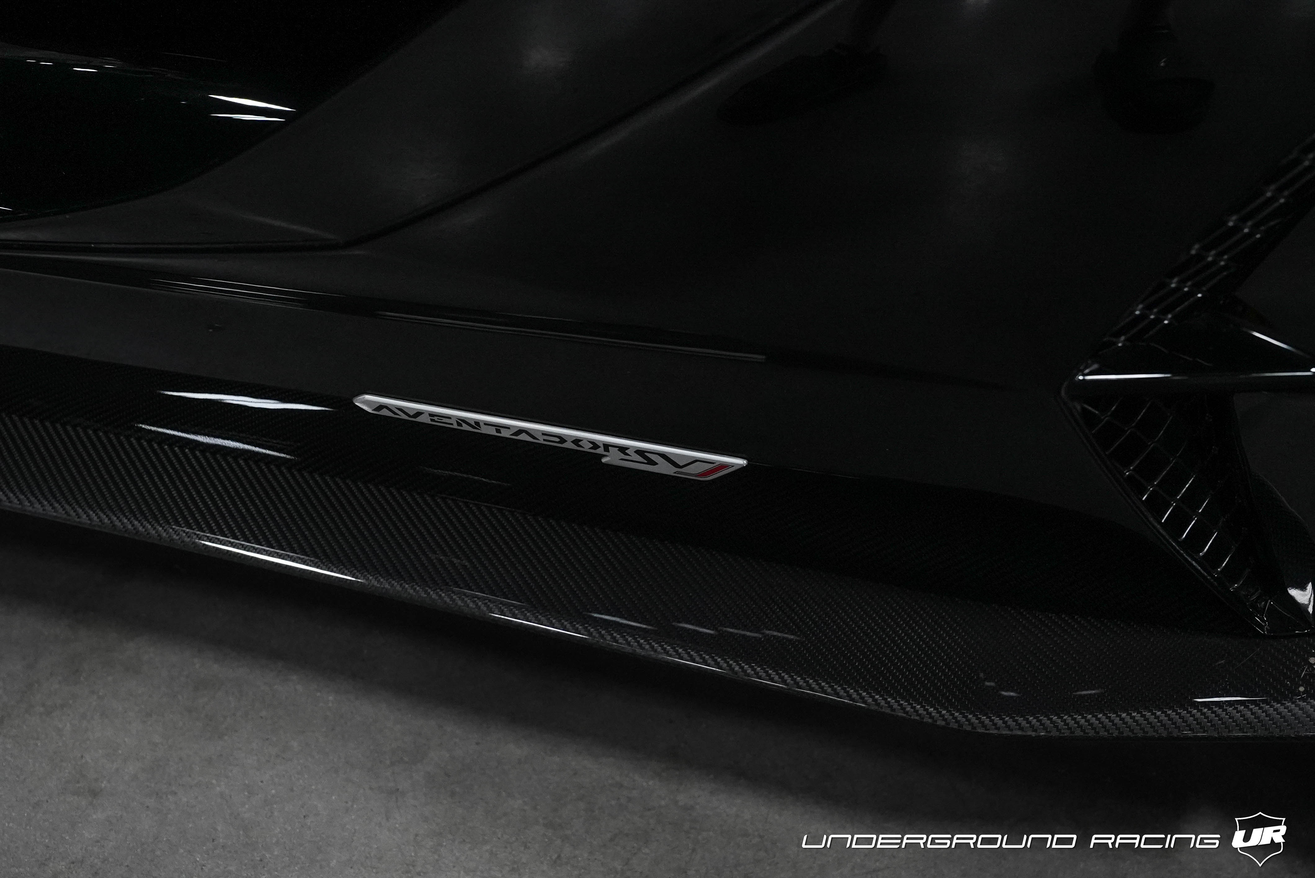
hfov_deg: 44.5
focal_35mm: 44
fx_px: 1608
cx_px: 658
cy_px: 439
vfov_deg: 30.6
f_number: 5
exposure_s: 1/160
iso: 12800
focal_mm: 44
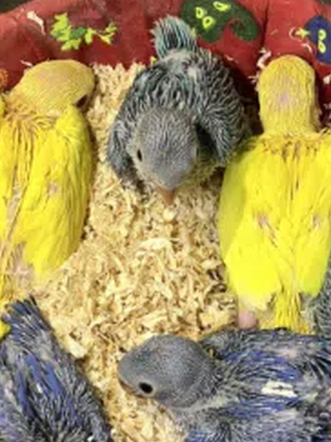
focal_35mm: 127
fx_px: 1621
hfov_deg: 11.7
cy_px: 215
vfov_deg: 15.5
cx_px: 191
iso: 320
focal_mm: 9
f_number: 2.8
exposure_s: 1/50
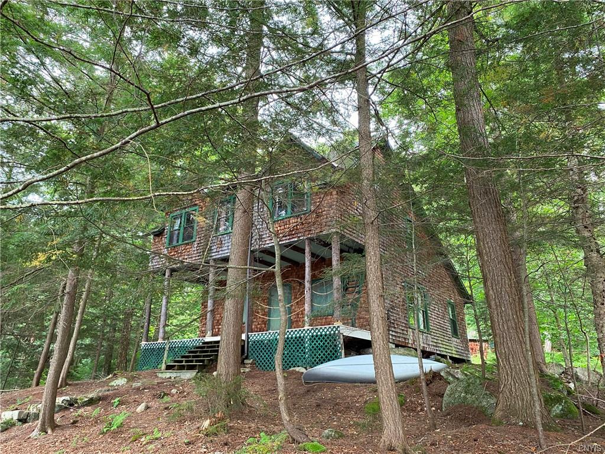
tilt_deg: +21.6
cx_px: 302
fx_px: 454
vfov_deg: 53.1
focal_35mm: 26
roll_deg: -2.0
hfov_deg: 67.3
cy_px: 227
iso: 125
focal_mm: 4.25
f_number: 1.8
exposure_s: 1/70
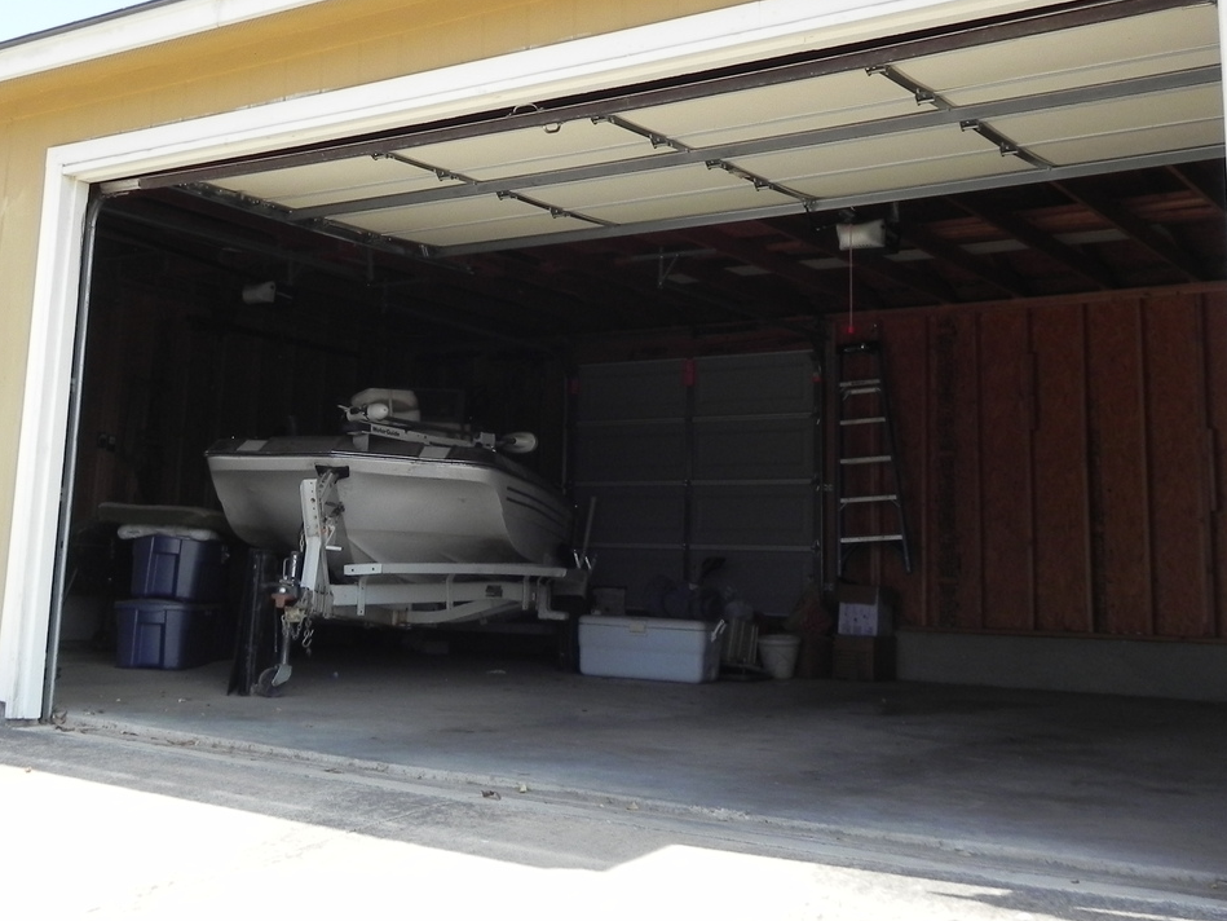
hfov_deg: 42.8
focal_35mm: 44
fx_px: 1560
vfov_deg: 32.7
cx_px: 499
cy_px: 338
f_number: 5.6
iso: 160
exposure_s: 1/248
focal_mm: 5.2
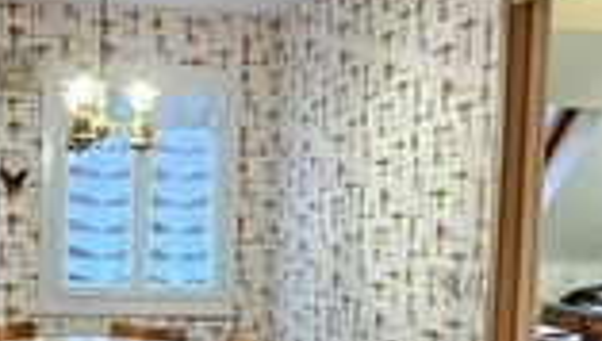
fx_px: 864
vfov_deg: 22.0
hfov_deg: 37.8
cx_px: 176
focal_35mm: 54
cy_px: 284
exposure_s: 1/33
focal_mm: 2.2
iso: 400
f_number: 2.2
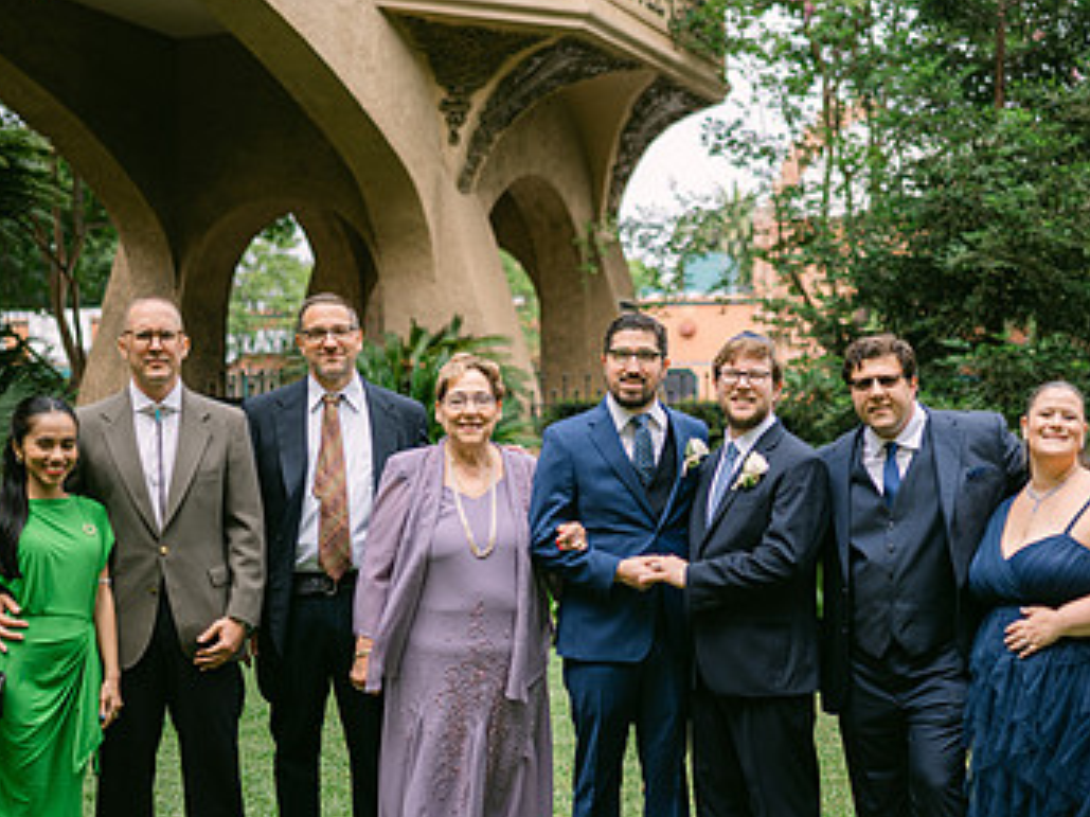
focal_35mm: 57
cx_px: 721
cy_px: 542
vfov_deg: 25.5
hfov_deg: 33.5
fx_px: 1794
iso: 90
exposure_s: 1/2000
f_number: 1.4
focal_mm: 35
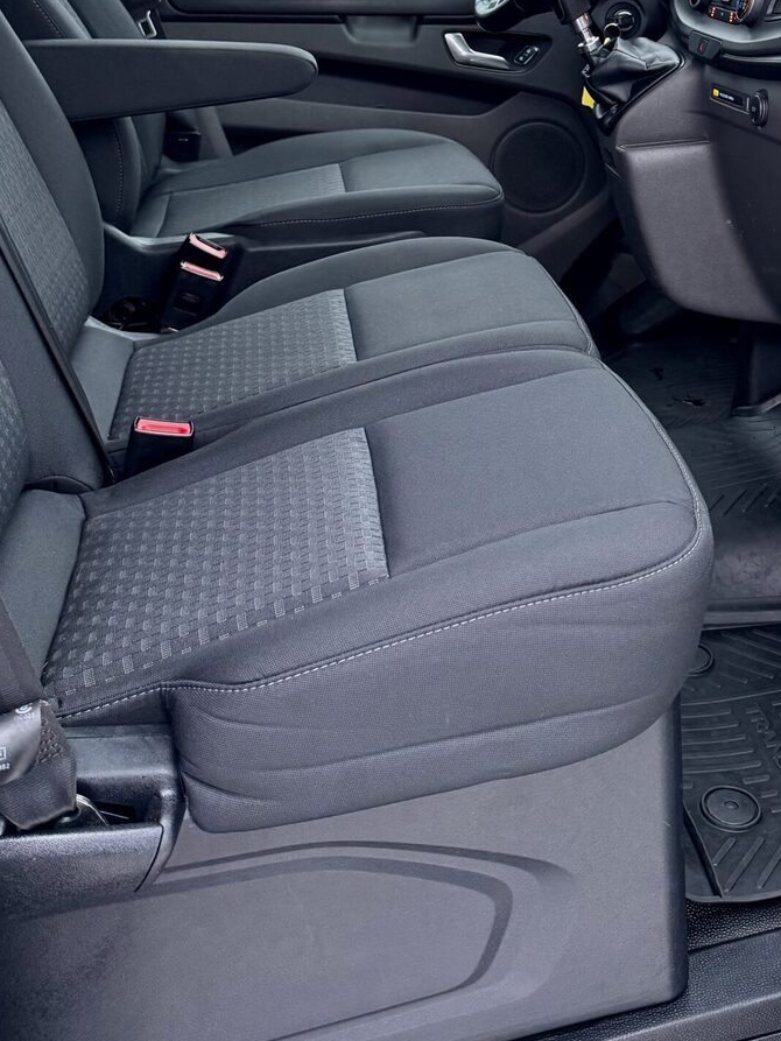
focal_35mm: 43
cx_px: 636
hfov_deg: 32.6
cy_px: 219
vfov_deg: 42.1
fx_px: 1293
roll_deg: +2.0
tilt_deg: -14.1
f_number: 1.78
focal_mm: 6.76
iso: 200
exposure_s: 1/65
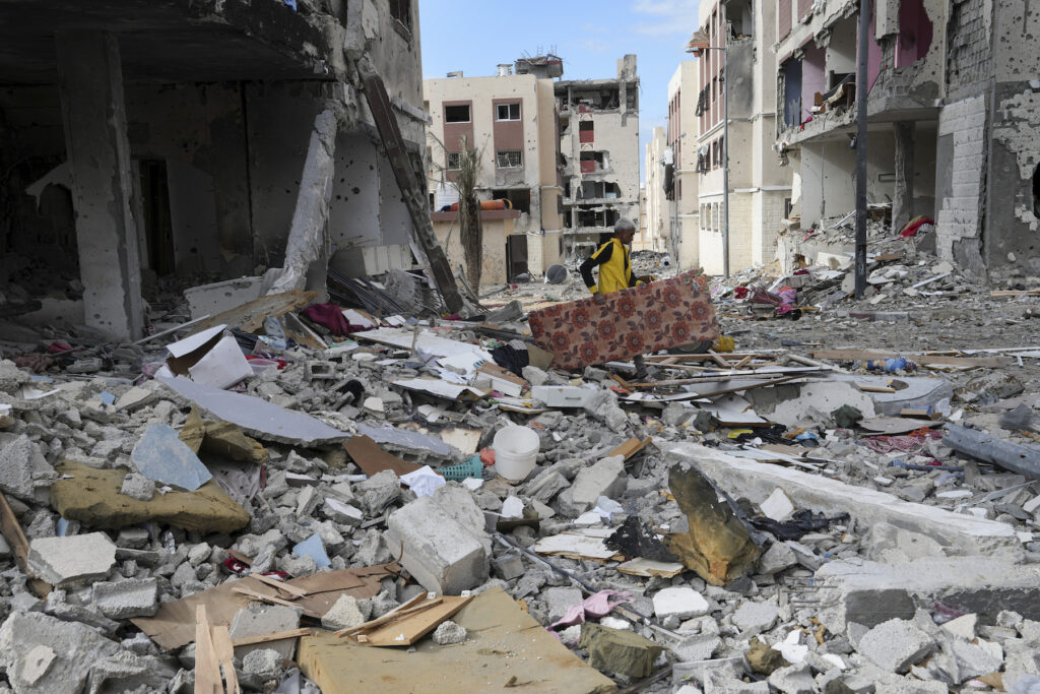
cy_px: 347
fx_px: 1011
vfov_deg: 37.9
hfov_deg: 54.4
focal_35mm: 35
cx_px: 520
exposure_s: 1/250
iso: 160
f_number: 9
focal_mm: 35
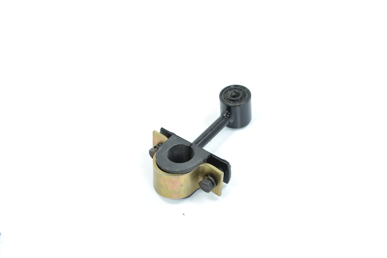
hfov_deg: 33.4
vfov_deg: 22.6
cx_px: 194
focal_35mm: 60
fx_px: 645
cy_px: 129
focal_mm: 40
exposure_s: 1/30
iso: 100
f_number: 7.1
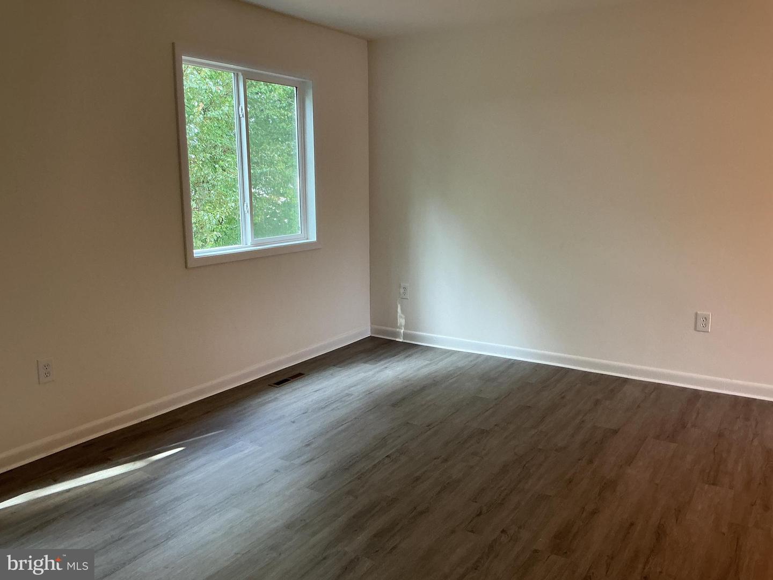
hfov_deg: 61.7
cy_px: 290
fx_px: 648
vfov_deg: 48.2
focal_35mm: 29
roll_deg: +0.5
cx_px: 386
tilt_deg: -9.9
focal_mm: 3
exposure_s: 1/60
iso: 64
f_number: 1.8
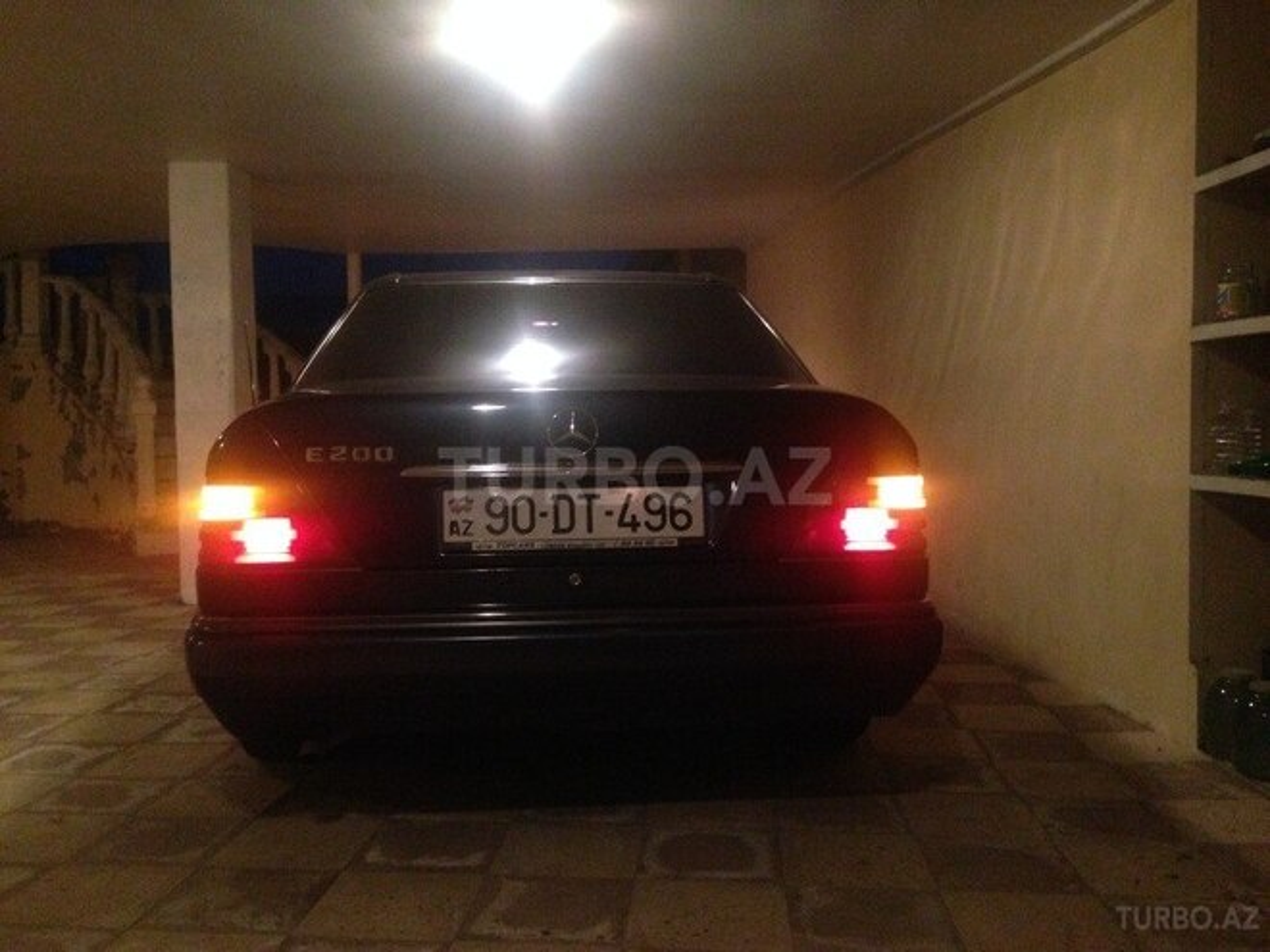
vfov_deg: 42.9
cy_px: 476
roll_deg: -1.1
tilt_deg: -2.4
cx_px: 635
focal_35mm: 33
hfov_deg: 55.4
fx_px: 1211
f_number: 2.4
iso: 800
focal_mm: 4.12
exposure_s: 1/17
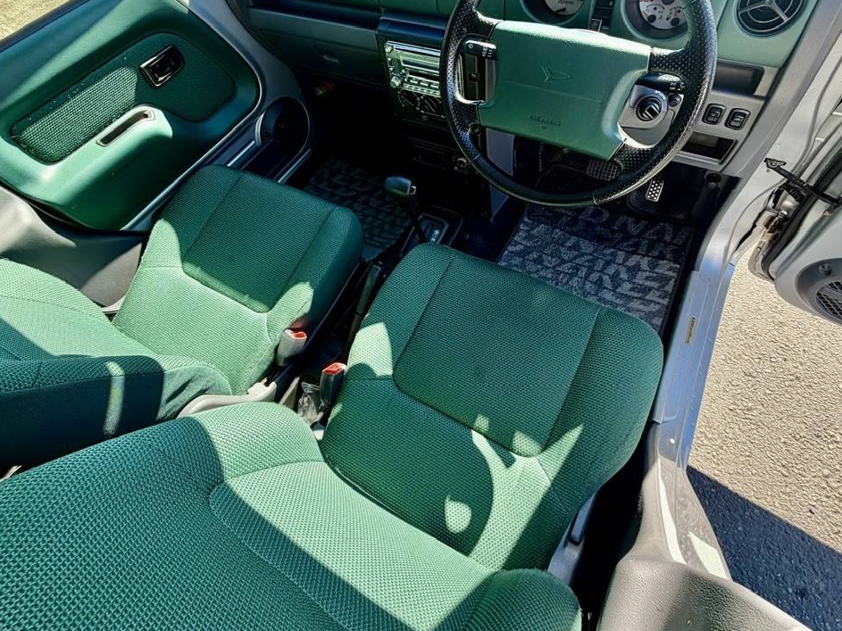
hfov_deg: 84.6
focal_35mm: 19
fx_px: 462
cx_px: 438
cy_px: 254
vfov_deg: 68.0
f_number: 2.2
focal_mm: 2.22
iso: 40
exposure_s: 1/183
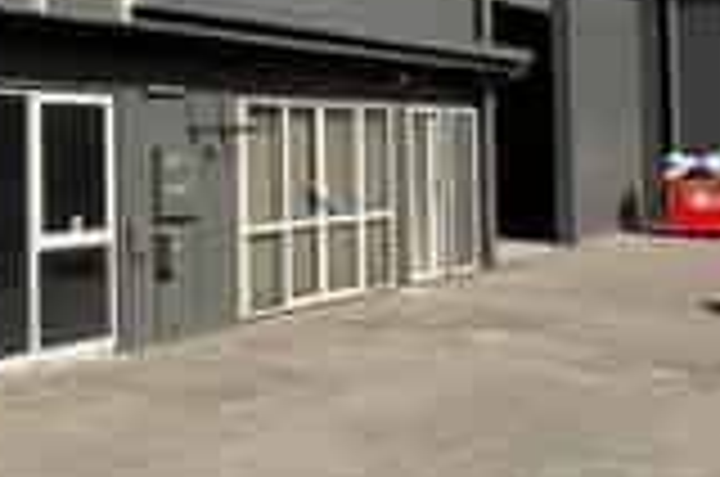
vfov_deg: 22.3
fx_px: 1198
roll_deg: +1.0
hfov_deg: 30.7
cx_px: -27
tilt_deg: +1.3
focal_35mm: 60
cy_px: 101
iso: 20
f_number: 2.2
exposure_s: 1/770
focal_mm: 2.22
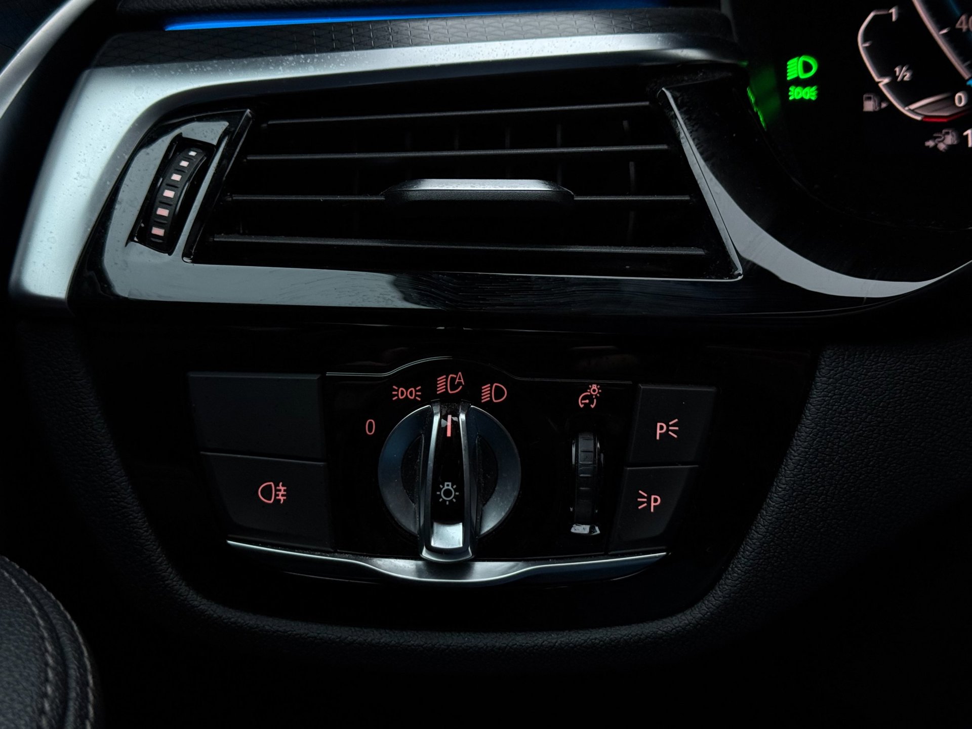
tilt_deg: -7.8
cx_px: 486
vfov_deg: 30.3
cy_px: 364
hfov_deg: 39.7
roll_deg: -0.5
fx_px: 1348
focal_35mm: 48
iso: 250
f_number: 1.78
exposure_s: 1/50
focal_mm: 6.76
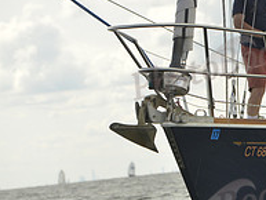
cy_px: 117
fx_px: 2491
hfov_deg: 6.0
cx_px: 398
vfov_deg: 4.6
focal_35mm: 324
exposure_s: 1/1000
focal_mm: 112
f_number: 5
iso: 200
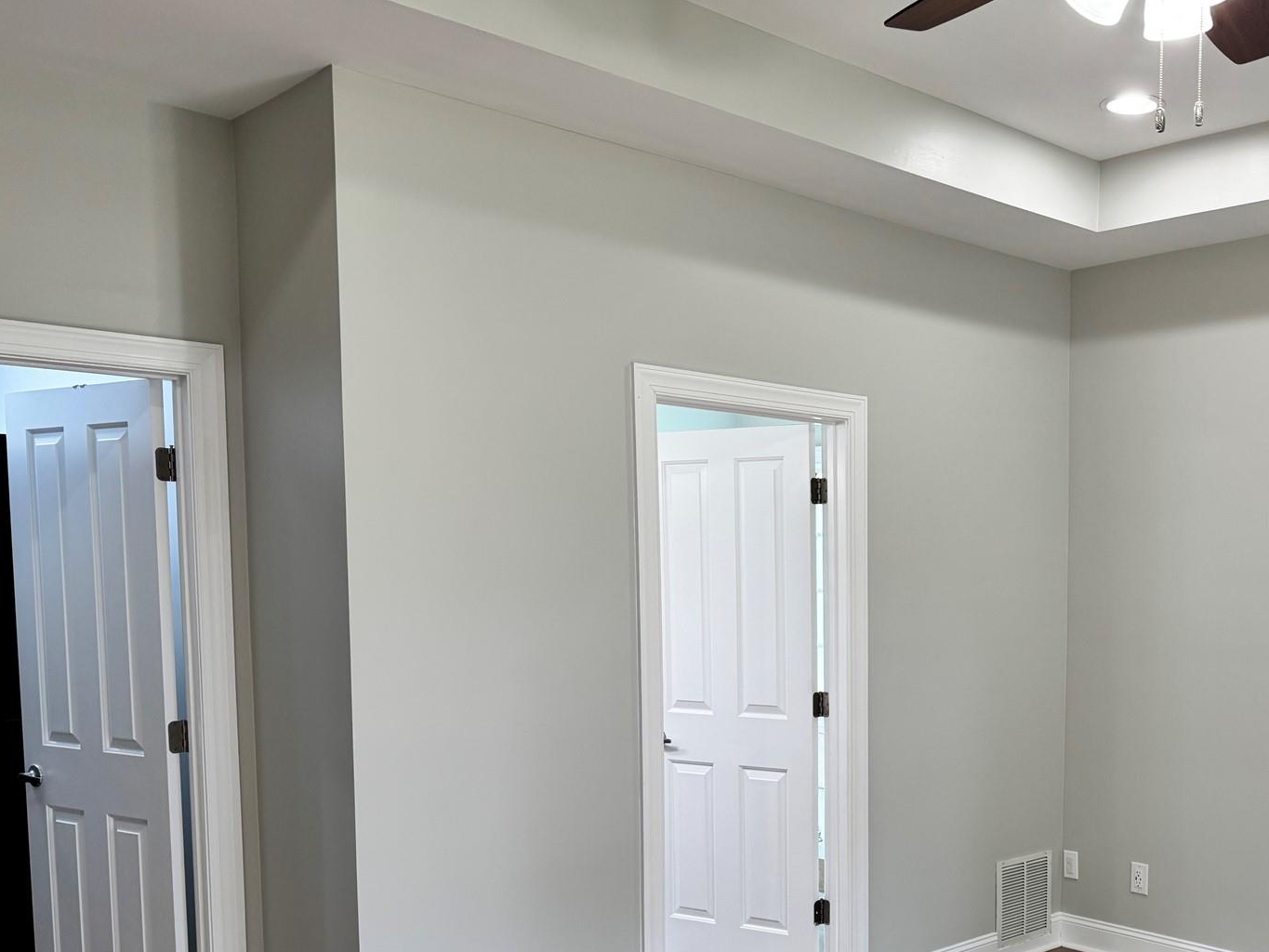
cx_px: 933
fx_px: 1320
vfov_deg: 38.8
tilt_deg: -5.7
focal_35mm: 36
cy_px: 698
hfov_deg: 49.5
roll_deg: -0.1
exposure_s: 1/120
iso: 125
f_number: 1.78
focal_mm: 6.76
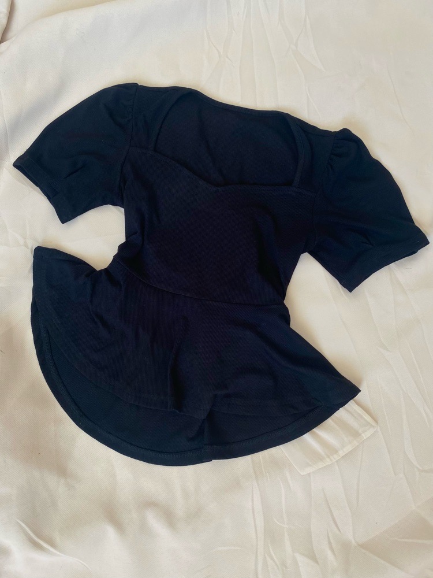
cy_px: 289
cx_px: 216
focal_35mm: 26
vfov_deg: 67.3
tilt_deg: -79.7
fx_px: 434
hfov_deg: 53.1
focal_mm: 4.25
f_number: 1.8
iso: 80
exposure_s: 1/121
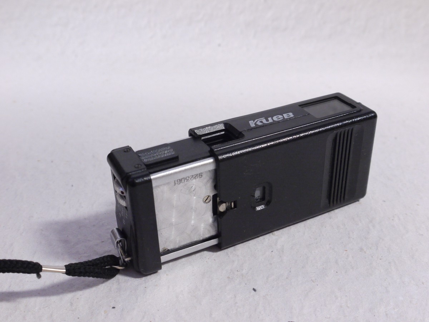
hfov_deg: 44.8
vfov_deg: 34.3
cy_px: 161
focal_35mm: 42
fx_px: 521
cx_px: 214
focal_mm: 21
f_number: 8
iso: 800
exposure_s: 1/10
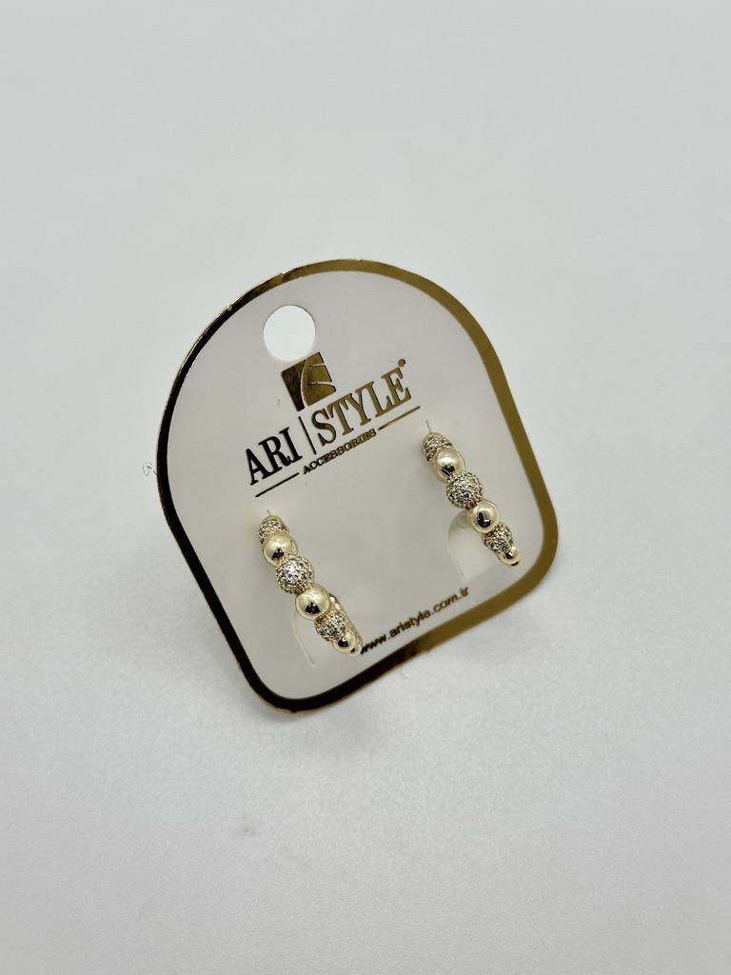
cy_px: 488
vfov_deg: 39.7
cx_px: 366
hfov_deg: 30.3
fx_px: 1352
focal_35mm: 48
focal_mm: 6.86
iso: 50
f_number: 1.78
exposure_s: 1/243
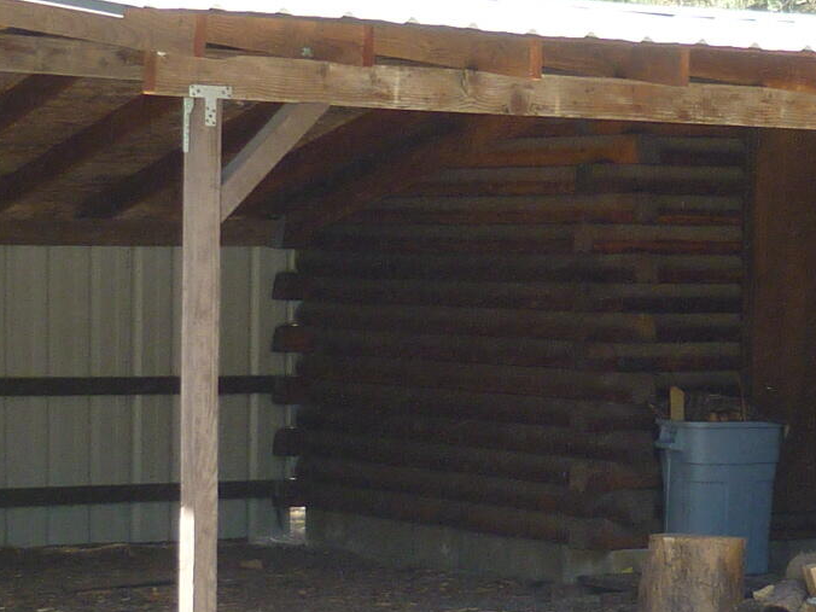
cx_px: 575
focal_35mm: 125
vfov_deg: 11.9
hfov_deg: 15.7
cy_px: 356
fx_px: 2947
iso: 80
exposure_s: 1/125
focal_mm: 5.5
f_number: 2.8
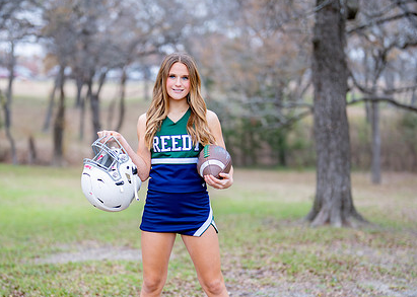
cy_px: 191
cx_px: 177
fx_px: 959
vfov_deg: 17.6
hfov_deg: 24.5
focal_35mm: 81
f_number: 1.2
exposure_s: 1/500
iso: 800
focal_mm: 50
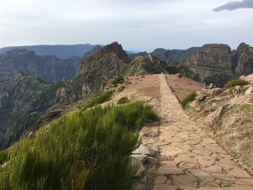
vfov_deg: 46.8
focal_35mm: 30
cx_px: 123
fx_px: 219
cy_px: 97
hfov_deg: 60.0
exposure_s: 1/1241
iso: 25
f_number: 2.2
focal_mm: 4.15
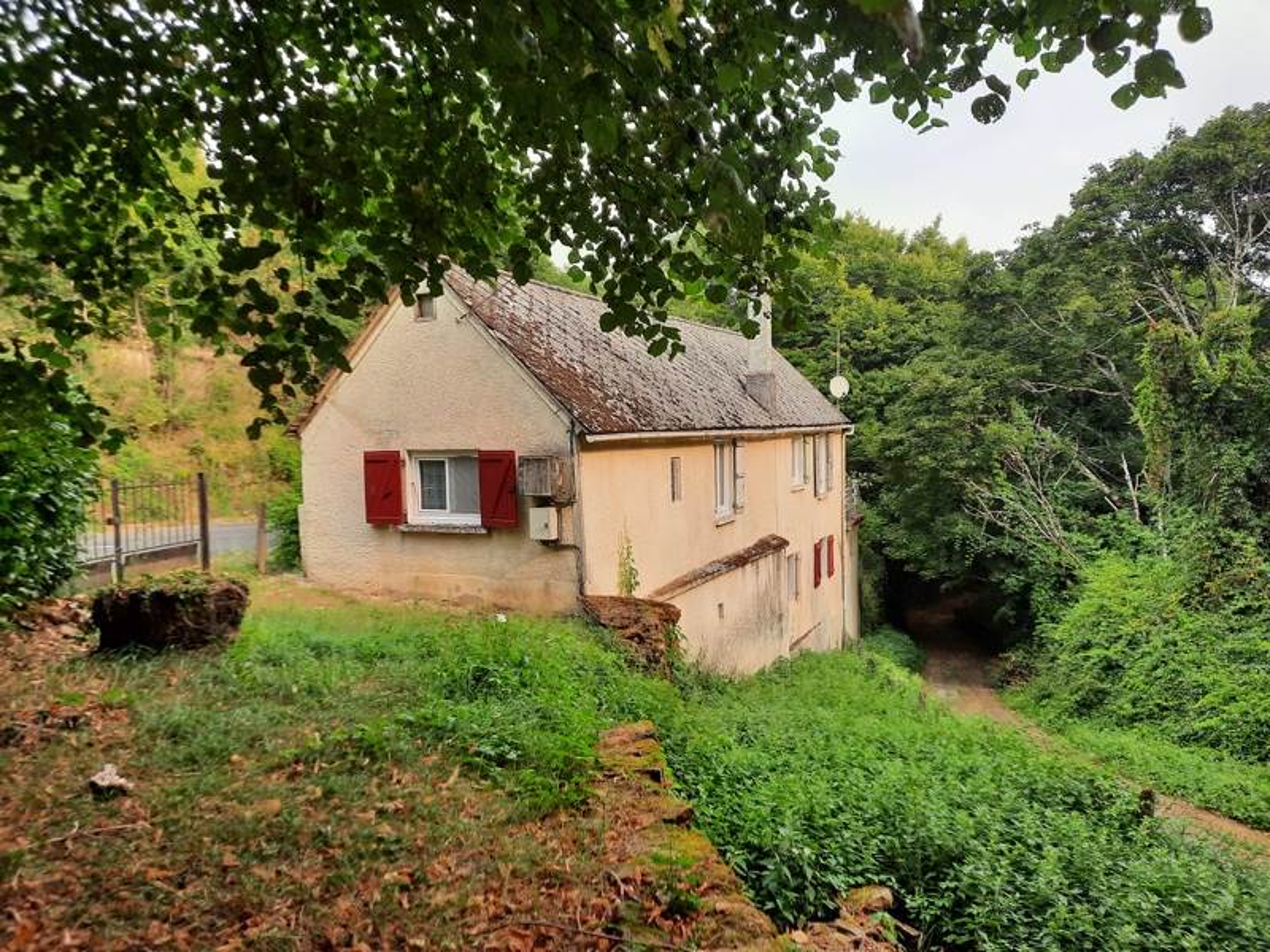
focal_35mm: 25
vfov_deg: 54.9
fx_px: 917
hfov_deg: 69.4
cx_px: 635
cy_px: 476
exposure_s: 1/190
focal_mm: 4.6
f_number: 2
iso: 32
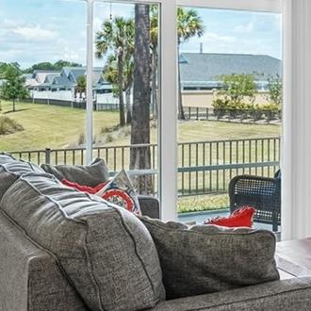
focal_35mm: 66
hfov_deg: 24.1
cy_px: 79
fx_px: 671
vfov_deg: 25.8
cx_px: 354
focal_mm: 16
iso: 400
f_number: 8
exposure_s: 1/20
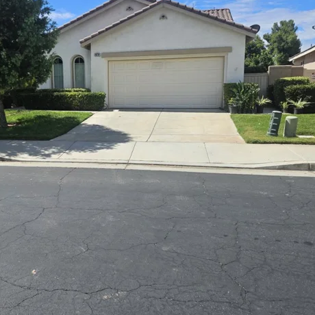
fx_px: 340
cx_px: 108
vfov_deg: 49.6
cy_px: 134
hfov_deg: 49.0
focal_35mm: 33
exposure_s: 1/2060
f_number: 1.8
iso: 25
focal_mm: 5.4
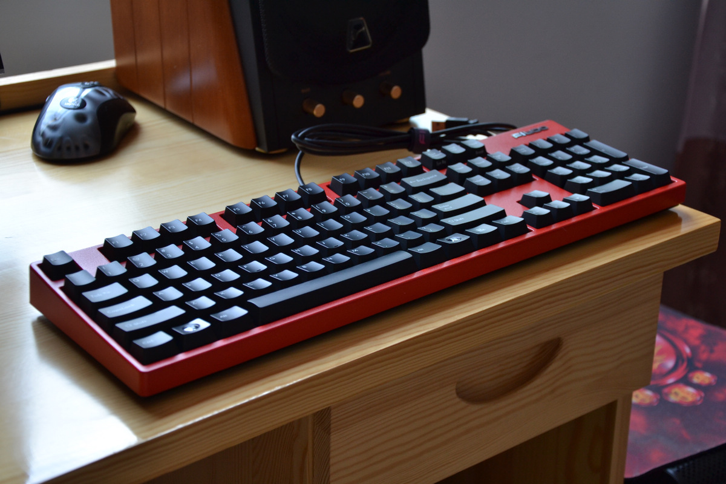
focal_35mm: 60
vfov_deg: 22.6
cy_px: 242
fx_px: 1210
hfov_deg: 33.4
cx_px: 363
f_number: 4.5
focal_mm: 40
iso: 400
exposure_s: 1/160
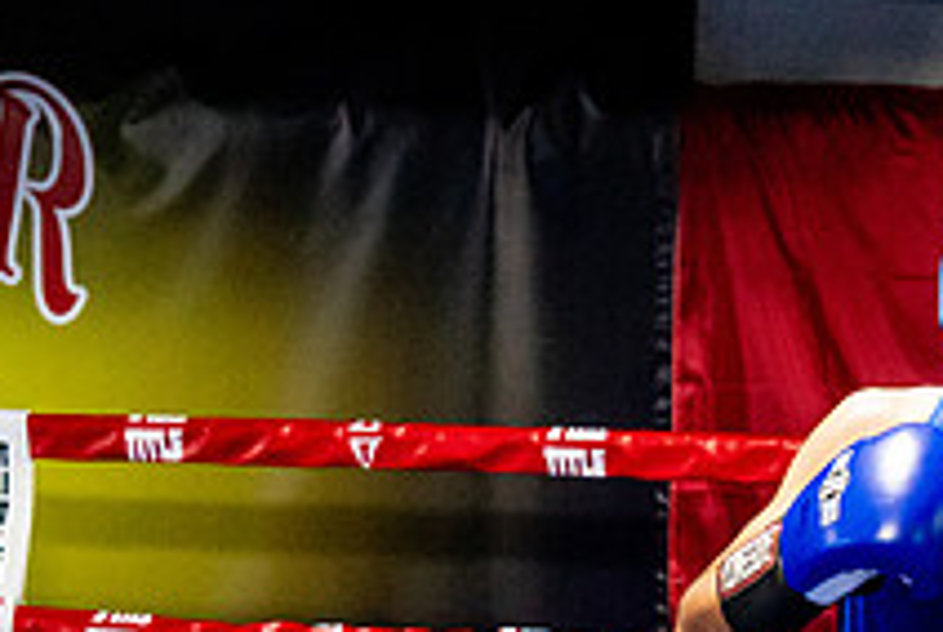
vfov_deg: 9.6
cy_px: 772
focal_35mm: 142
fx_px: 3725
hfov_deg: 14.0
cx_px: 1152
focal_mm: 35
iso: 5000
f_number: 2.8
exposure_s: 1/800
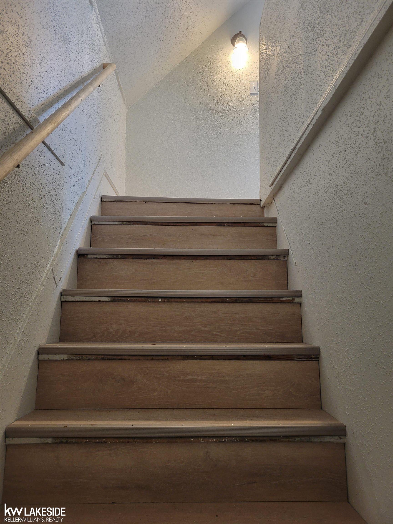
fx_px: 394
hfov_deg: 53.1
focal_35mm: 26
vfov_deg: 67.3
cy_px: 262
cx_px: 196
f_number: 1.8
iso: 200
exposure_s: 1/40
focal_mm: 5.4
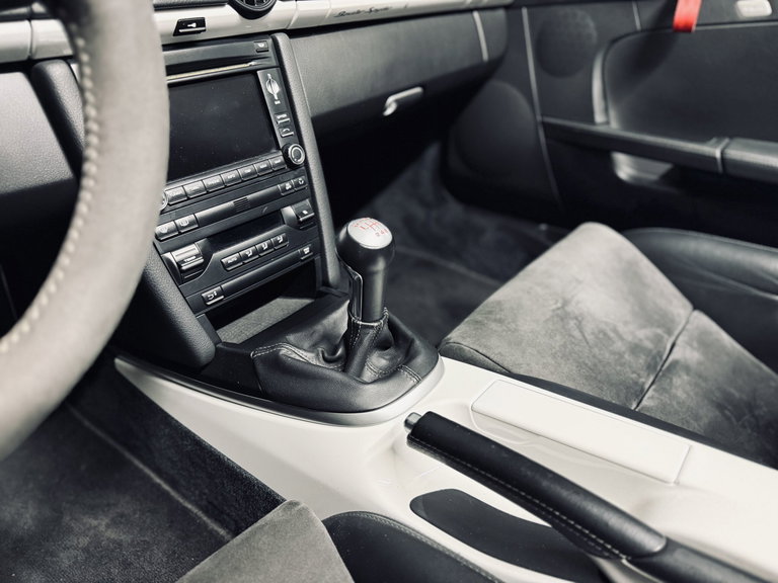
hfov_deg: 71.6
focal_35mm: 24
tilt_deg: -33.6
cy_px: 292
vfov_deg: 56.8
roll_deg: -0.8
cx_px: 389
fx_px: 539
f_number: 1.78
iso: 640
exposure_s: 1/50
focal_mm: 6.76
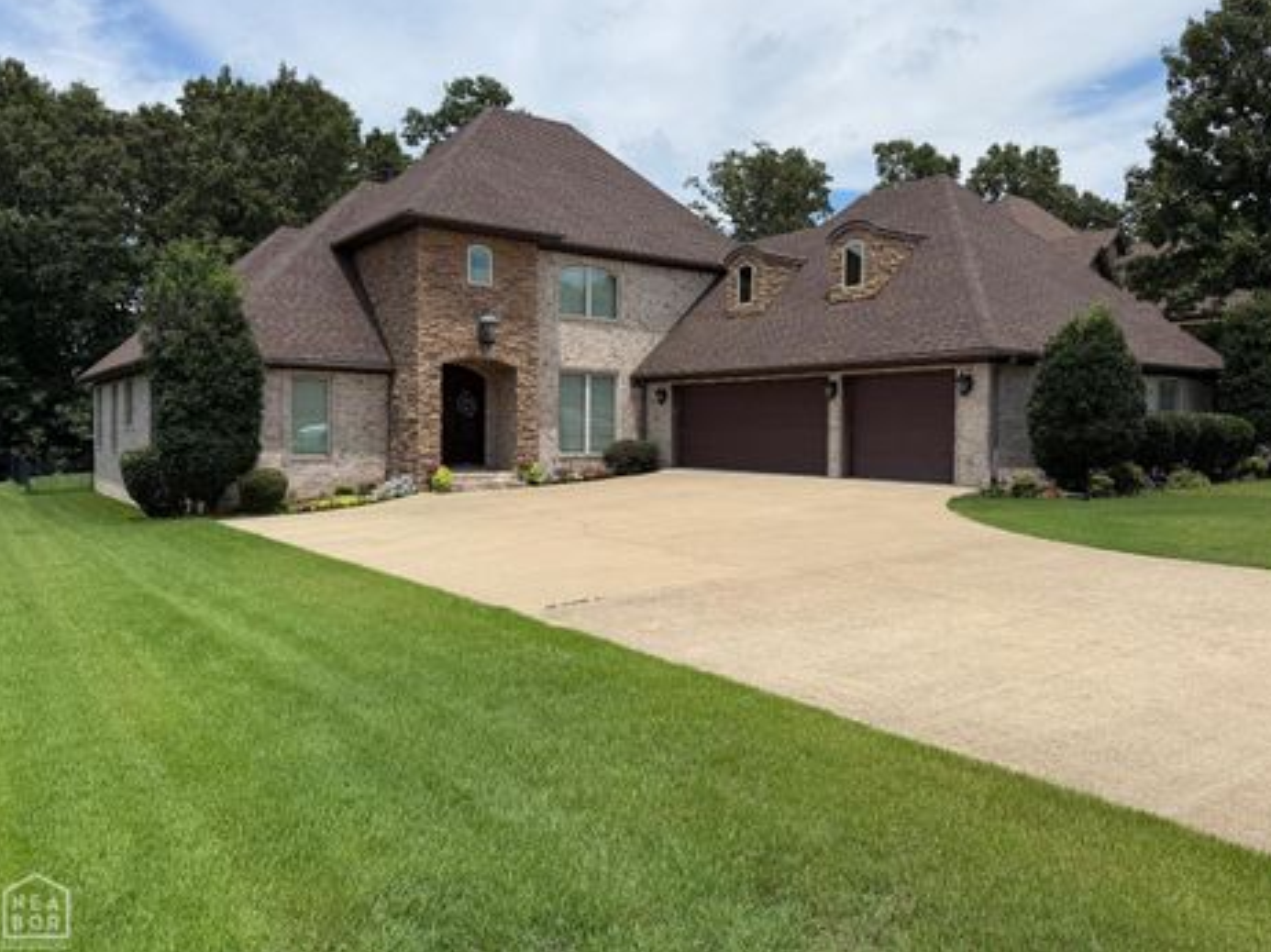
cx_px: 677
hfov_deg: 67.3
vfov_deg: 53.0
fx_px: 954
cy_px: 442
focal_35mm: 26
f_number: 1.78
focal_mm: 6.76
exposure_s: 1/6711
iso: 80
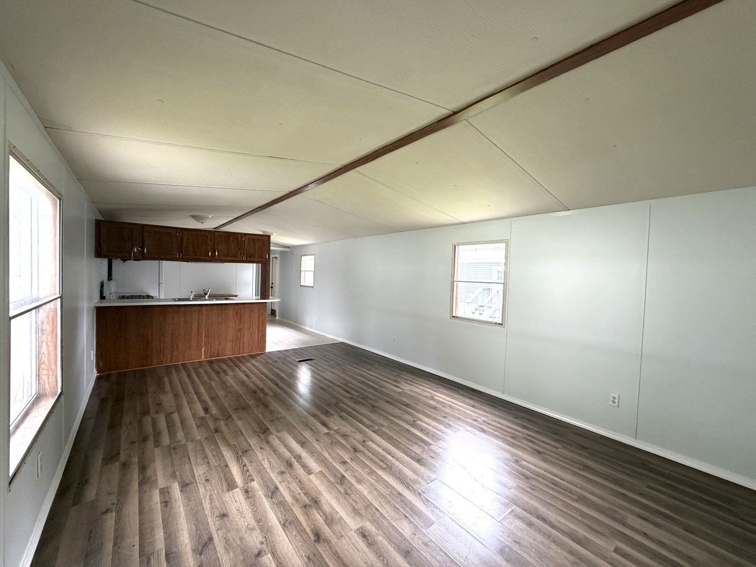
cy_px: 284
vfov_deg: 85.7
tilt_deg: -2.0
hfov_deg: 102.1
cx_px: 378
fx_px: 306
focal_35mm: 14
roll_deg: -2.0
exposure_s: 1/70
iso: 320
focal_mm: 2.22
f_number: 2.2
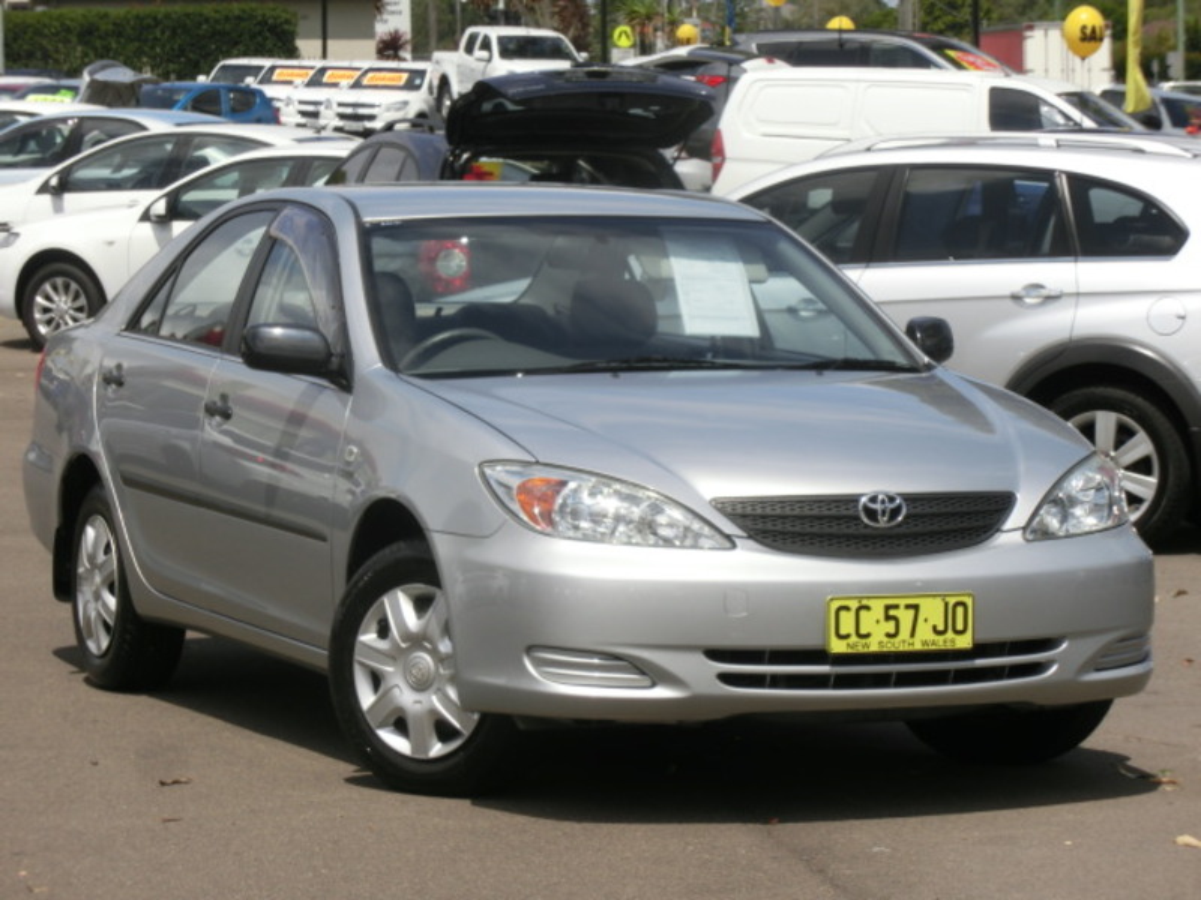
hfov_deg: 14.9
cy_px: 450
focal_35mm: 132
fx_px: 4580
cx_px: 600
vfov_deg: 11.2
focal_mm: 23.6
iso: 80
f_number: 5.8
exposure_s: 1/640
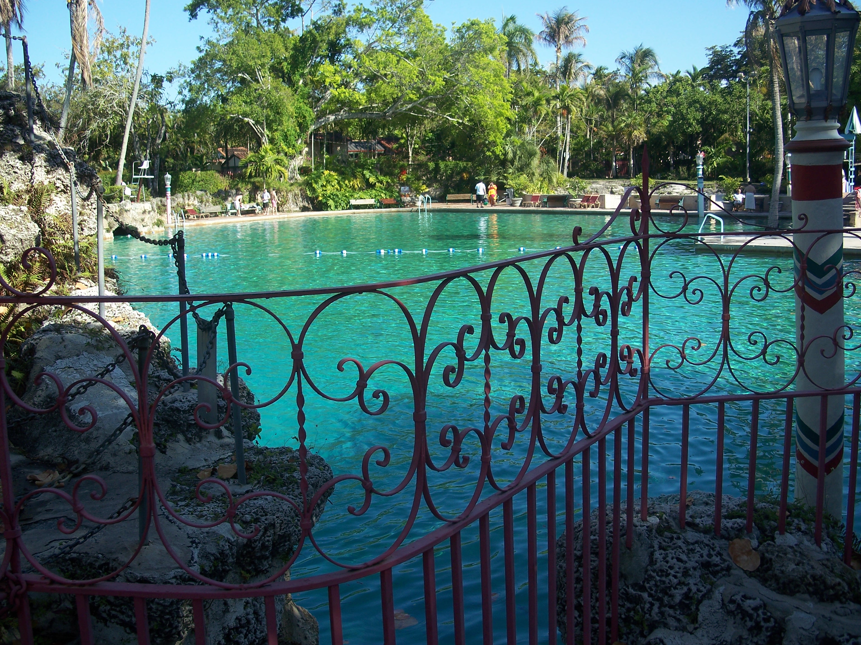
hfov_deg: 47.9
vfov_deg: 36.8
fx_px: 970
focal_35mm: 39
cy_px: 326
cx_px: 432
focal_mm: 7.8
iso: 64
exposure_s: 1/500
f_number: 2.8
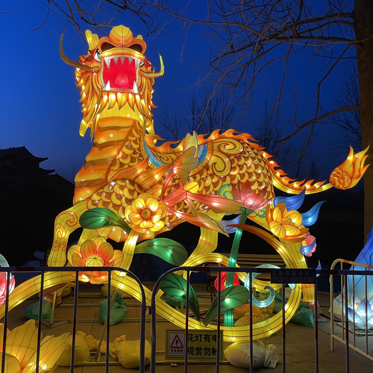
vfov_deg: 52.5
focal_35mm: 31
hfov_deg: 52.5
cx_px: 170
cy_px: 185
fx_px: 378
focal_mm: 4.2
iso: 80
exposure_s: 1/50
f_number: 1.6
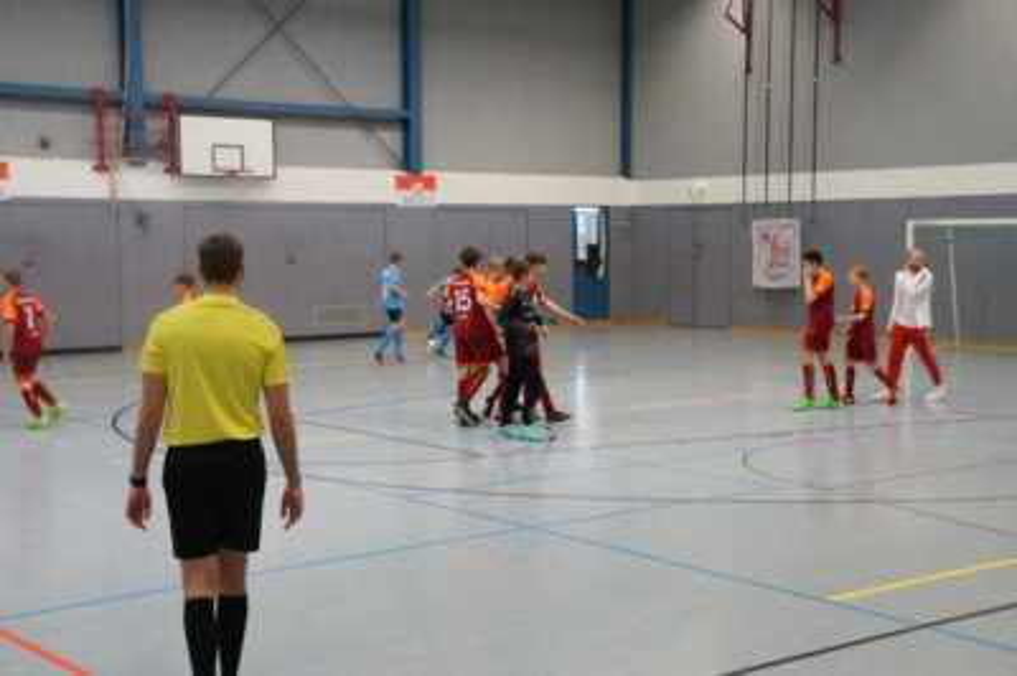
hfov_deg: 38.9
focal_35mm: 51
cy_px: 338
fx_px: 1440
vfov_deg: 26.4
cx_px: 508
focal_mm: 34
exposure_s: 1/50
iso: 3200
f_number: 13
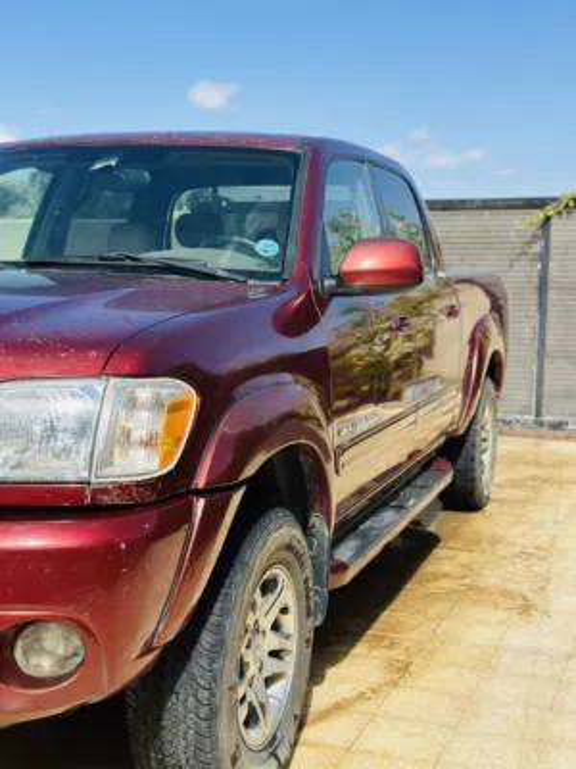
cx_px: 288
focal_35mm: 48
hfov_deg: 30.3
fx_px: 1065
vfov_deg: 39.7
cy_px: 384
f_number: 1.78
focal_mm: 6.86
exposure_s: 1/4184
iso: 80
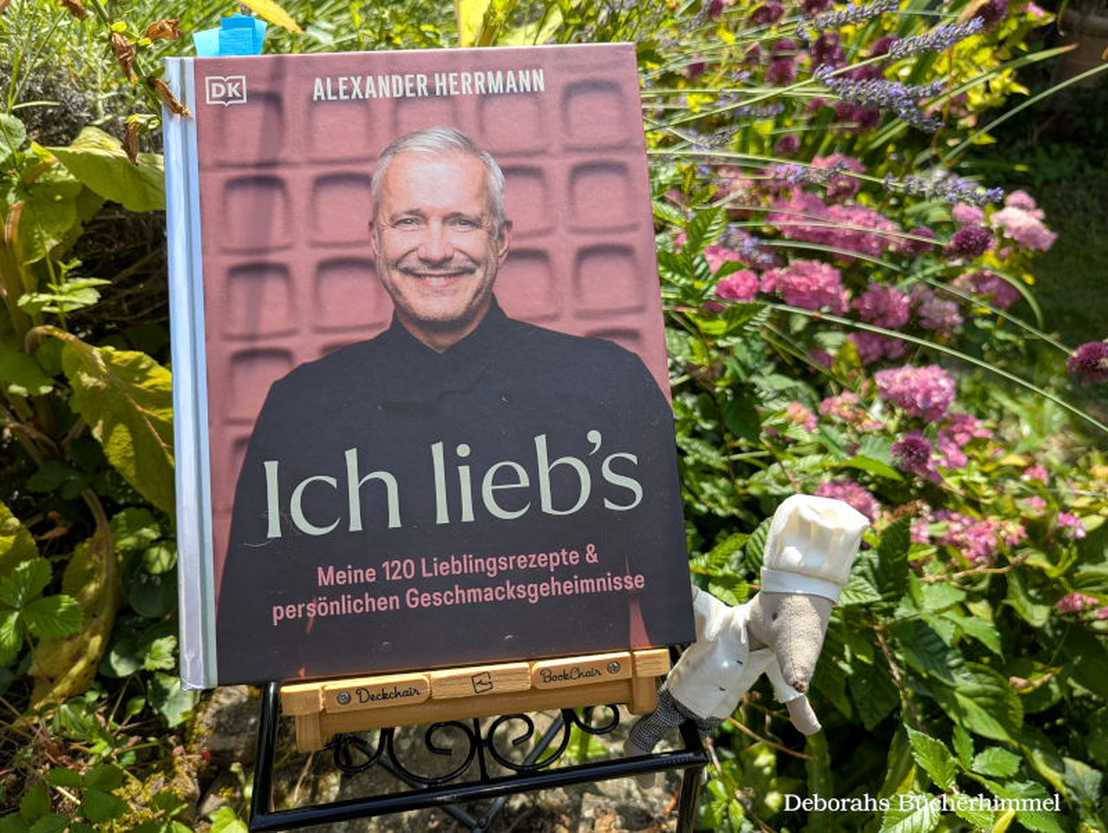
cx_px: 554
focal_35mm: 24
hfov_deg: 71.5
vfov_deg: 56.9
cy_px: 416
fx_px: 769
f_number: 1.85
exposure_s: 1/1143
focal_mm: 6.81
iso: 45
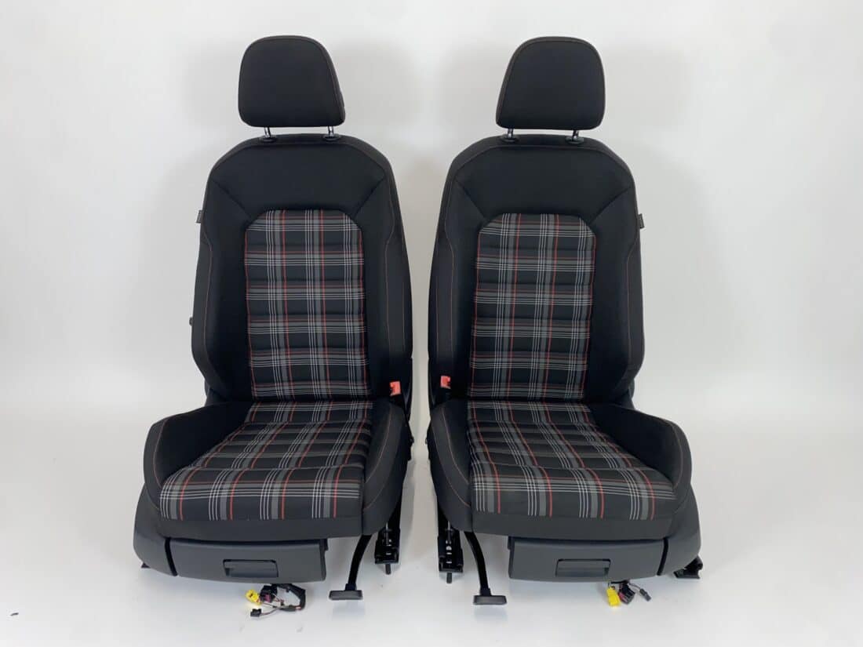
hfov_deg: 67.3
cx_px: 432
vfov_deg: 53.1
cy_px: 324
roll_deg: -0.3
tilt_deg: -19.8
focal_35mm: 26
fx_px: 648
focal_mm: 4.25
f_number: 1.8
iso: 64
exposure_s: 1/100
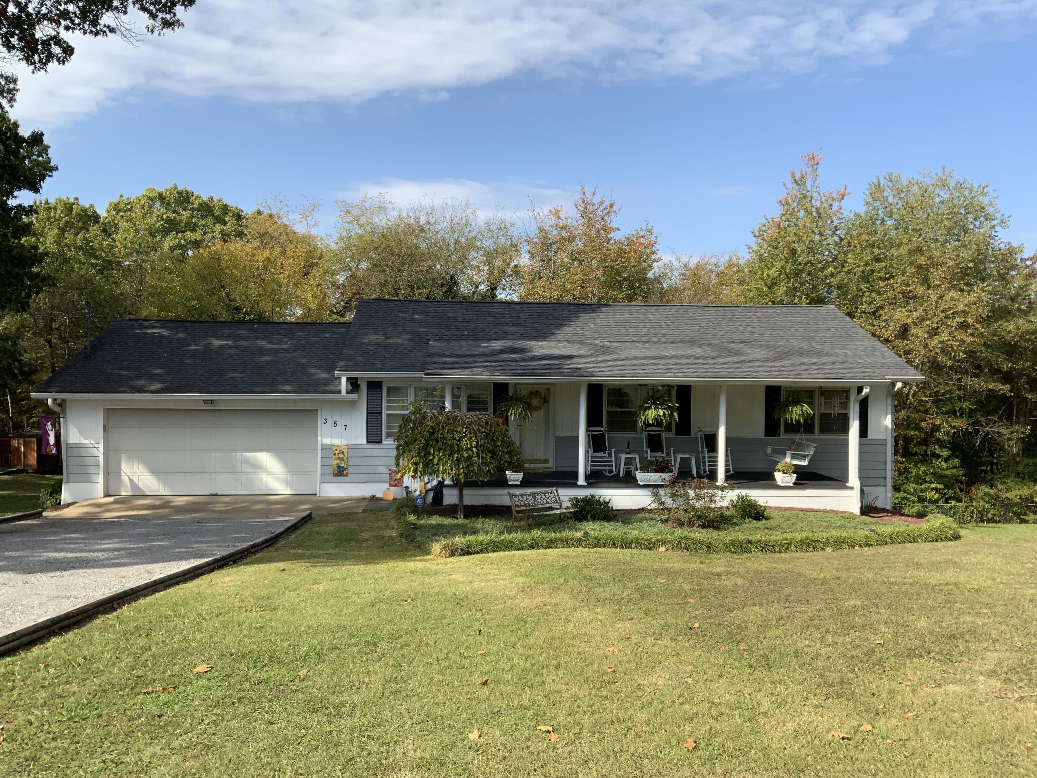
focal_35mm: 29
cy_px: 389
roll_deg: -1.3
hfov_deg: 61.7
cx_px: 518
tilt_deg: -0.5
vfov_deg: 48.2
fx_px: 869
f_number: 1.8
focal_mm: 3
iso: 16
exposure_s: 1/1279
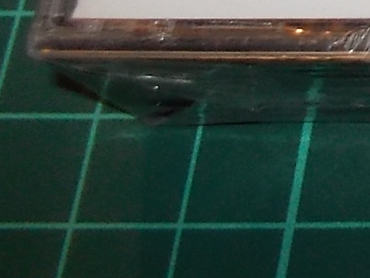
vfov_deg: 9.6
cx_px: 878
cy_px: -369
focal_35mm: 139
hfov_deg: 11.7
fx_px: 1486
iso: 200
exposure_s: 1/30
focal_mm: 4.1
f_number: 3.3
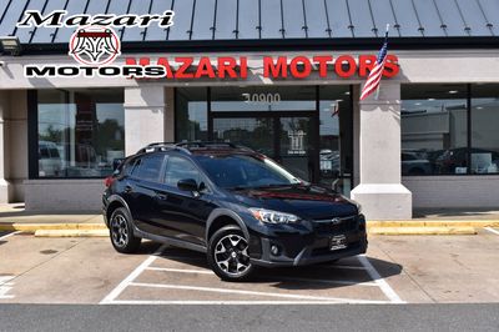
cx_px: 250
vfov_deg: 29.8
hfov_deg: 43.6
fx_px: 623
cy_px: 166
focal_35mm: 45
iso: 320
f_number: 11
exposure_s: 1/500
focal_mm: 30
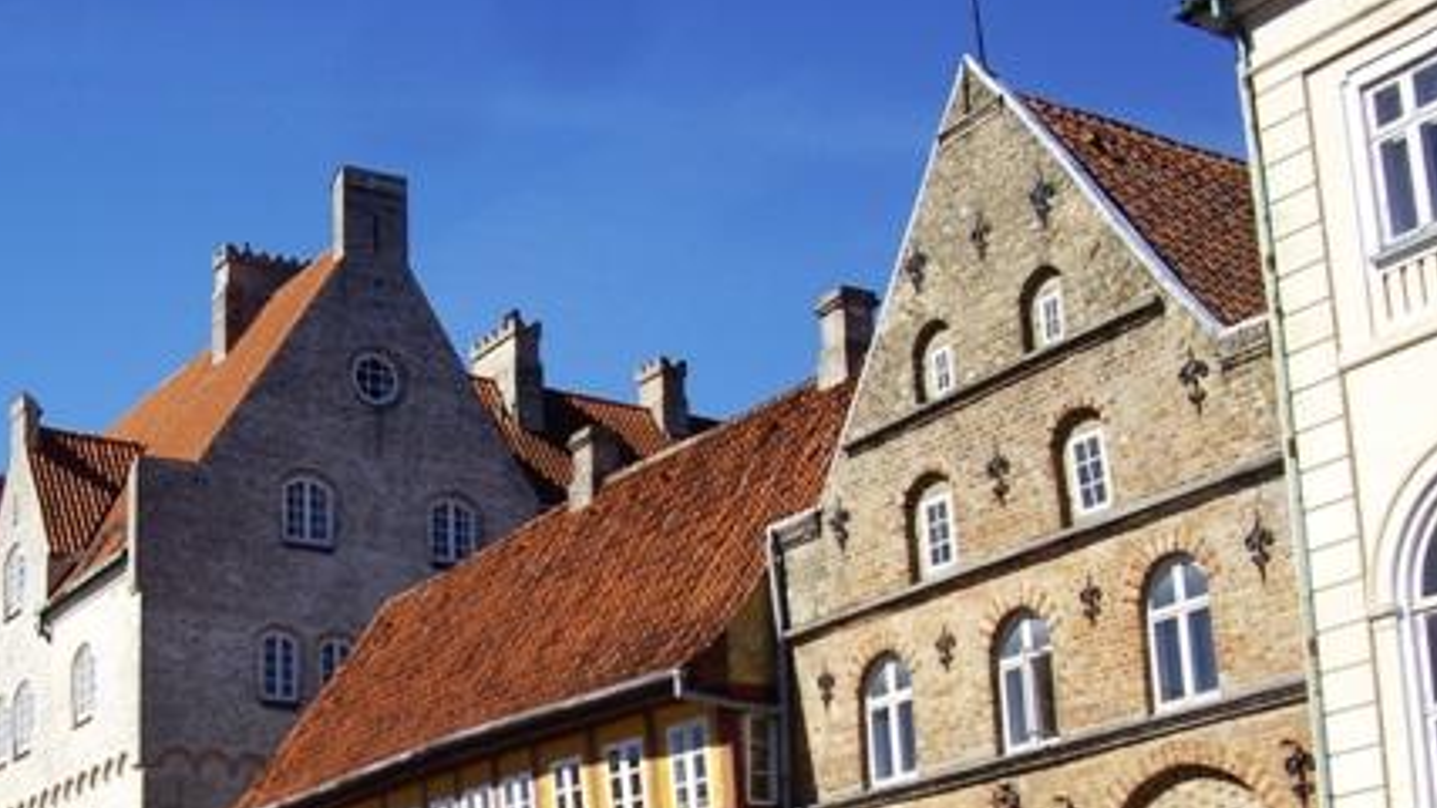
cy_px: 727
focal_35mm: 62
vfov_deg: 19.1
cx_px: 535
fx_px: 2362
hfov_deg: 33.7
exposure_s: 1/125
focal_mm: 7.9
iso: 64
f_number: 8
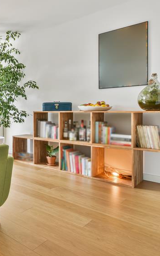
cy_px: 113
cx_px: -48
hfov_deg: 33.6
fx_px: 188
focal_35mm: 27
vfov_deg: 68.1
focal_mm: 10
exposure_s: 1/1.67
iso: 100
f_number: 16
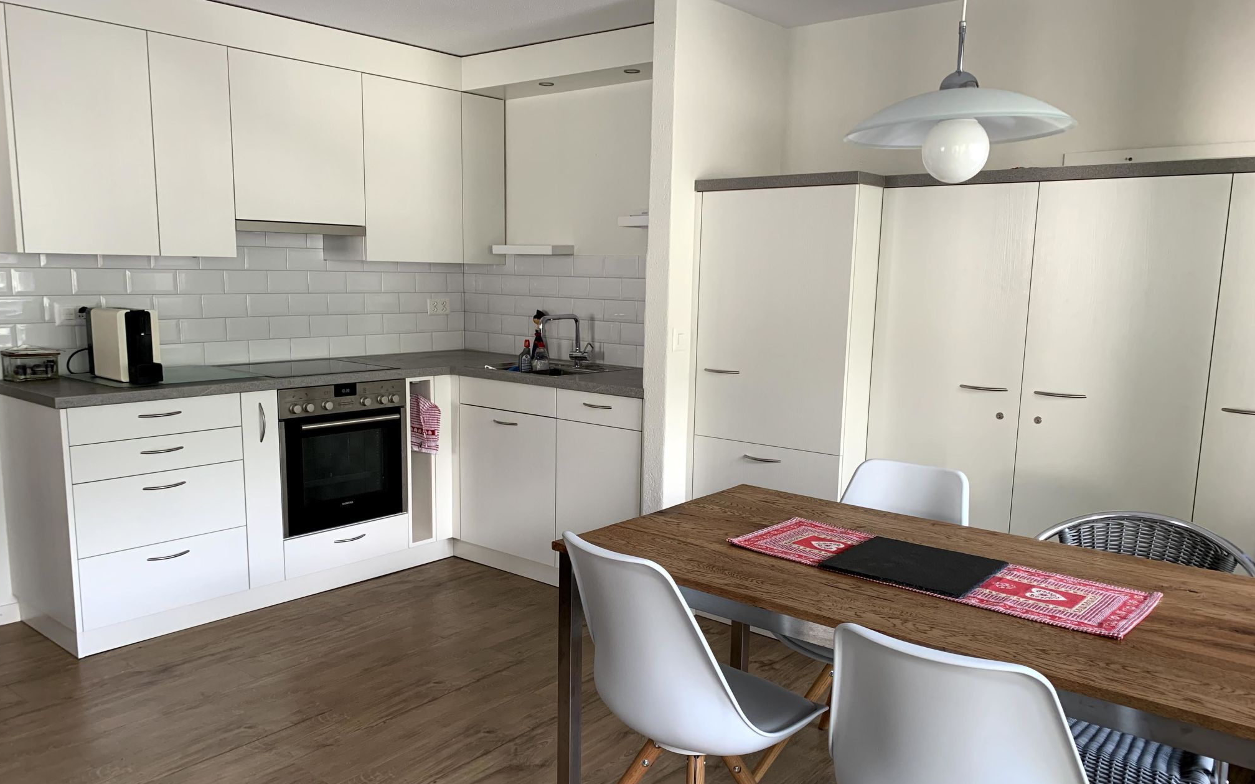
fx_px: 958
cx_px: 619
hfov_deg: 66.5
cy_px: 438
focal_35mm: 28
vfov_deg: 44.5
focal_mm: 4.25
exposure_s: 1/116
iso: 100
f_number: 1.8
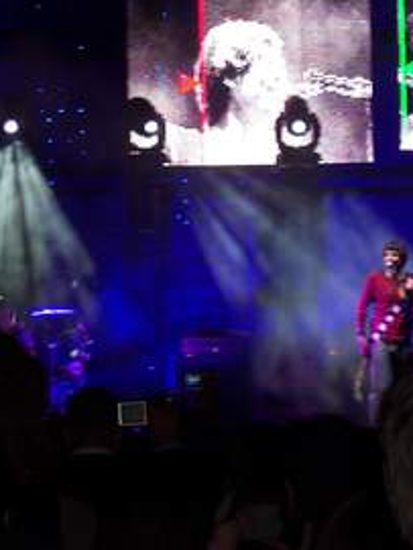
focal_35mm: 270
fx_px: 4288
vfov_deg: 7.3
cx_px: 252
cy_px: 94
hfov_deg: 5.5
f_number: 4.8
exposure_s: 1/30
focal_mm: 24
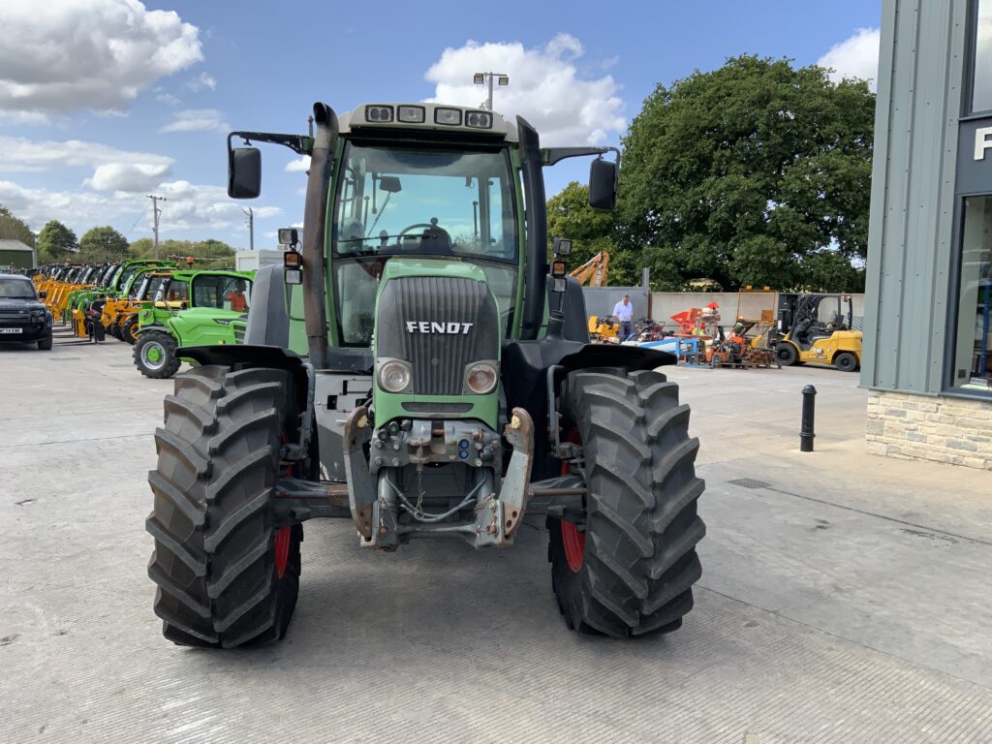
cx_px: 496
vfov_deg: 48.2
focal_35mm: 29
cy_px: 372
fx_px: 831
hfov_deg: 61.7
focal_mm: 3
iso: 16
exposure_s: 1/997
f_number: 1.8
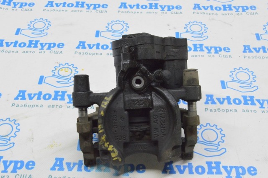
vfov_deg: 26.4
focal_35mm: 51
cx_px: 134
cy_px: 89
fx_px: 379
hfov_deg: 38.9
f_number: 20
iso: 6400
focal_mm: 34
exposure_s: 1/20
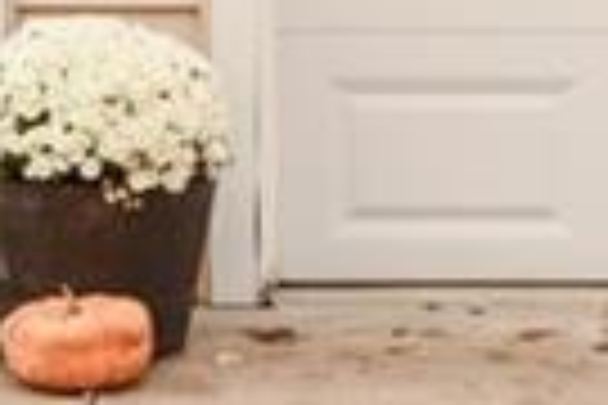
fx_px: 4881
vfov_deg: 4.7
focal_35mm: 289
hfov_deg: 7.1
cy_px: -241
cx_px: 68
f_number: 11
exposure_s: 1/500
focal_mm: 38
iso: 800
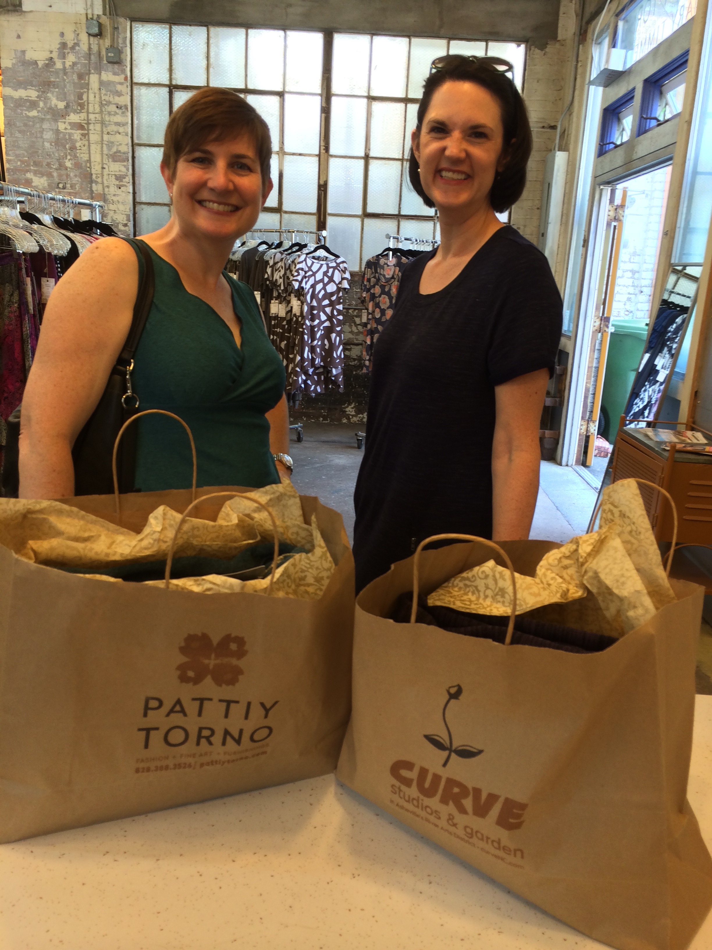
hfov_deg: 46.8
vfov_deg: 60.0
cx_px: 356
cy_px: 475
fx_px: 823
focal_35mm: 30
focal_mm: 4.12
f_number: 2.2
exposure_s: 1/40
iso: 50
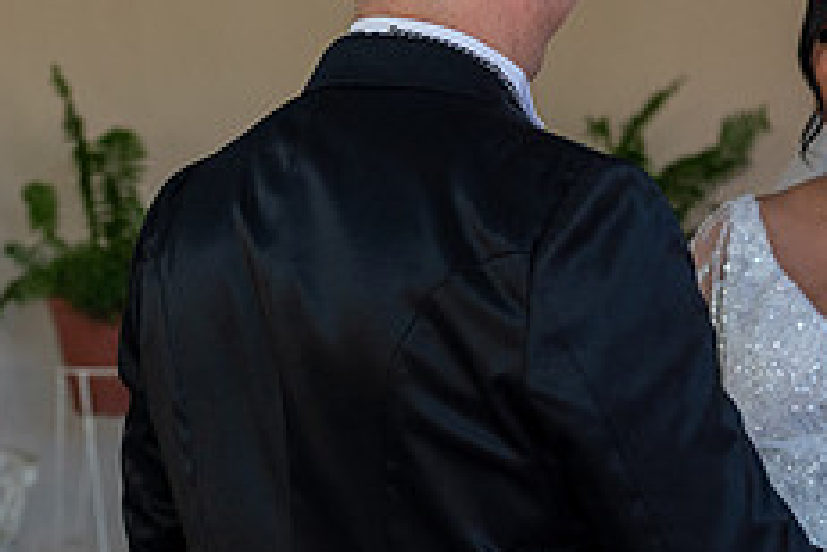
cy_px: 321
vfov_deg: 15.5
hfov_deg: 22.4
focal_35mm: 88
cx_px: 795
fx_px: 2021
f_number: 3.5
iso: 1600
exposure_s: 1/1600
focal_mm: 35
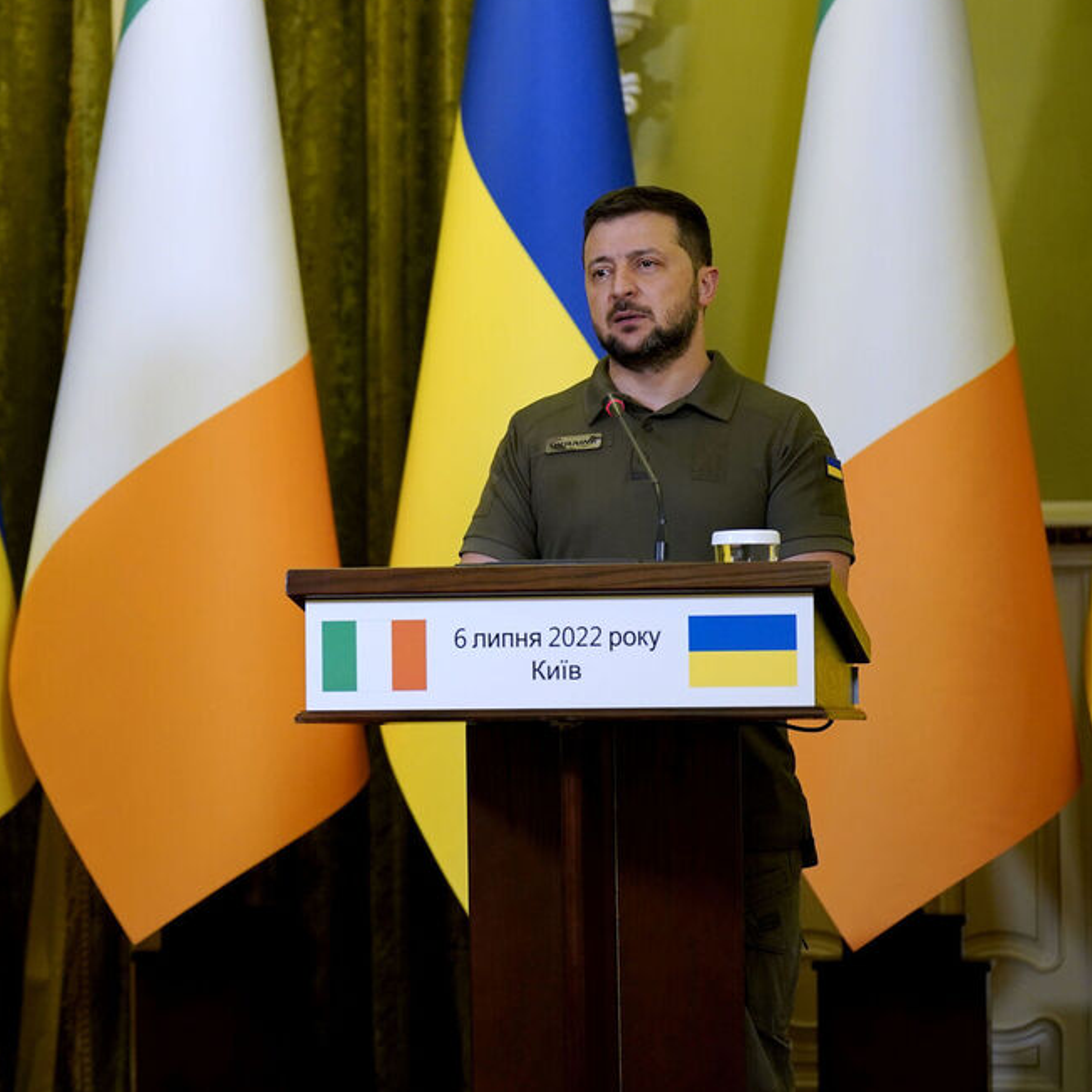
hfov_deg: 13.0
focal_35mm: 133
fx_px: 4747
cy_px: 484
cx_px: 129
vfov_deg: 13.1
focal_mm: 85
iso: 1600
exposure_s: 1/250
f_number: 2.8
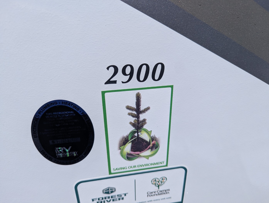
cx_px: 134
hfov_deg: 71.5
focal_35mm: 24
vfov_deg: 56.9
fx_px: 187
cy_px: 102
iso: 72
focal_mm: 6.81
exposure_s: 1/3333
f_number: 1.85
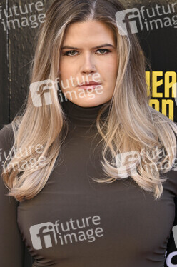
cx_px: 87
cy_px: 126
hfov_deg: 11.3
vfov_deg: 17.0
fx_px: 896
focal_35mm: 121
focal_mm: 113
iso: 640
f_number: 7.1
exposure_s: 1/250
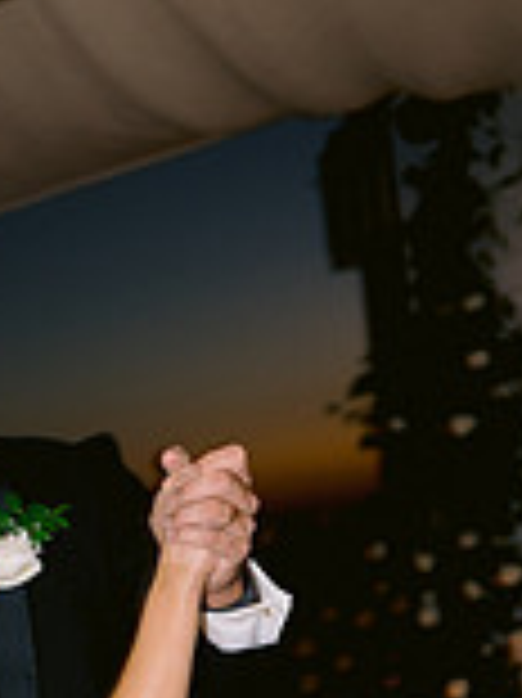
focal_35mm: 98
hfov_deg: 14.7
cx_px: -76
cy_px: 937
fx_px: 1973
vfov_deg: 18.5
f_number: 2.8
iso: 400
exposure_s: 1/40
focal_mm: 35
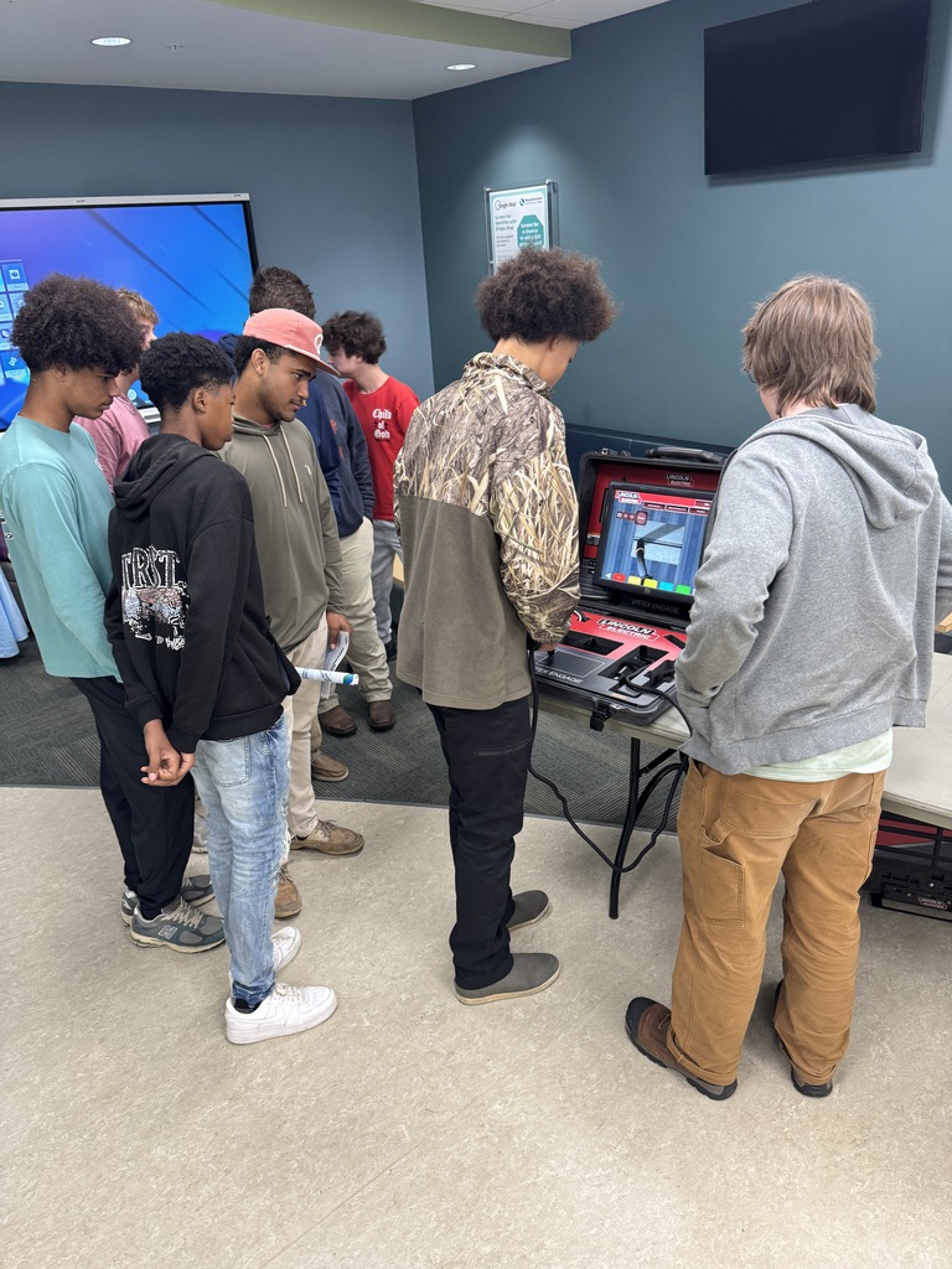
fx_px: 880
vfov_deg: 71.6
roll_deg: +4.2
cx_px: 476
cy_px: 634
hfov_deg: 56.8
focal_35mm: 24
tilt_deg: -23.4
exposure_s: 1/60
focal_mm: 6.76
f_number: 1.78
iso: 200
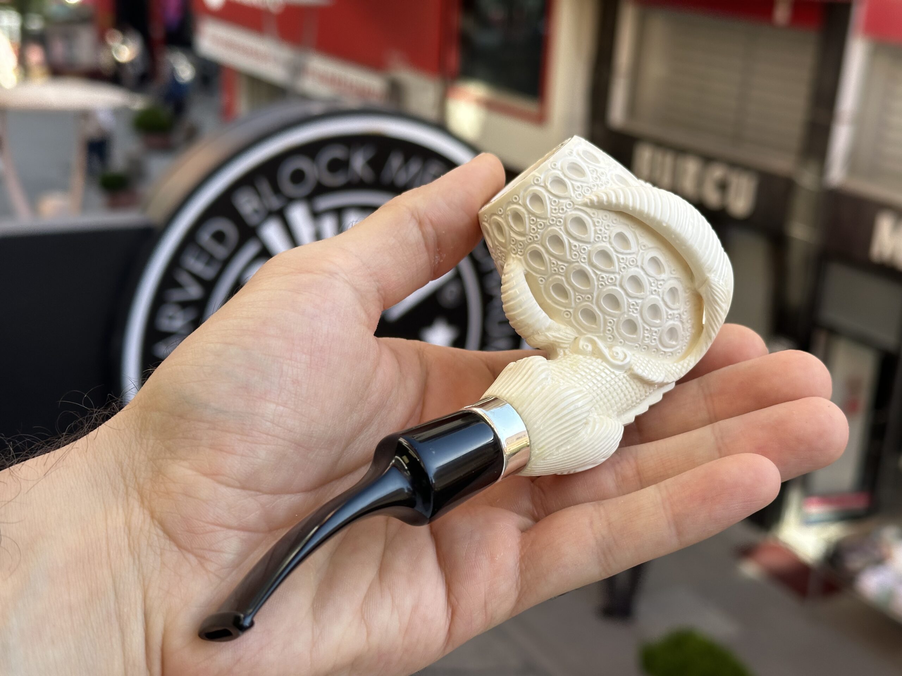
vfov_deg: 30.3
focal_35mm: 48
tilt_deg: -19.5
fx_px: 1251
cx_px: 451
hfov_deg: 39.7
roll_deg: -3.7
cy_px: 338
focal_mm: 6.86
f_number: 1.78
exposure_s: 1/642
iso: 64
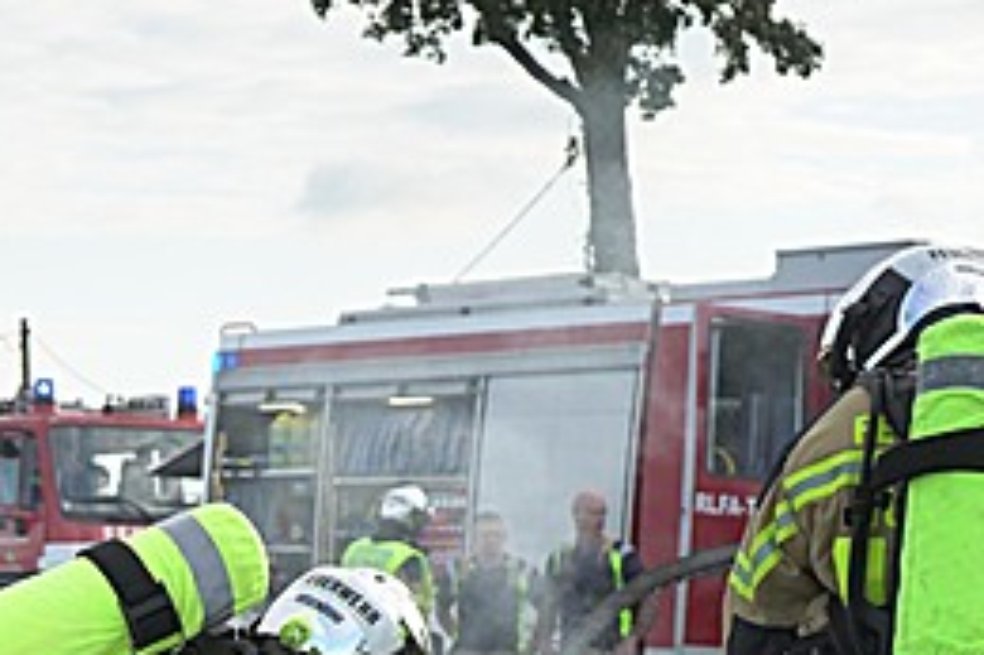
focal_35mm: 121
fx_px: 3305
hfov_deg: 16.7
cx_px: 61
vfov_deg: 11.1
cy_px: 752
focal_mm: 51
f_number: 4.5
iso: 2500
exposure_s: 1/8000
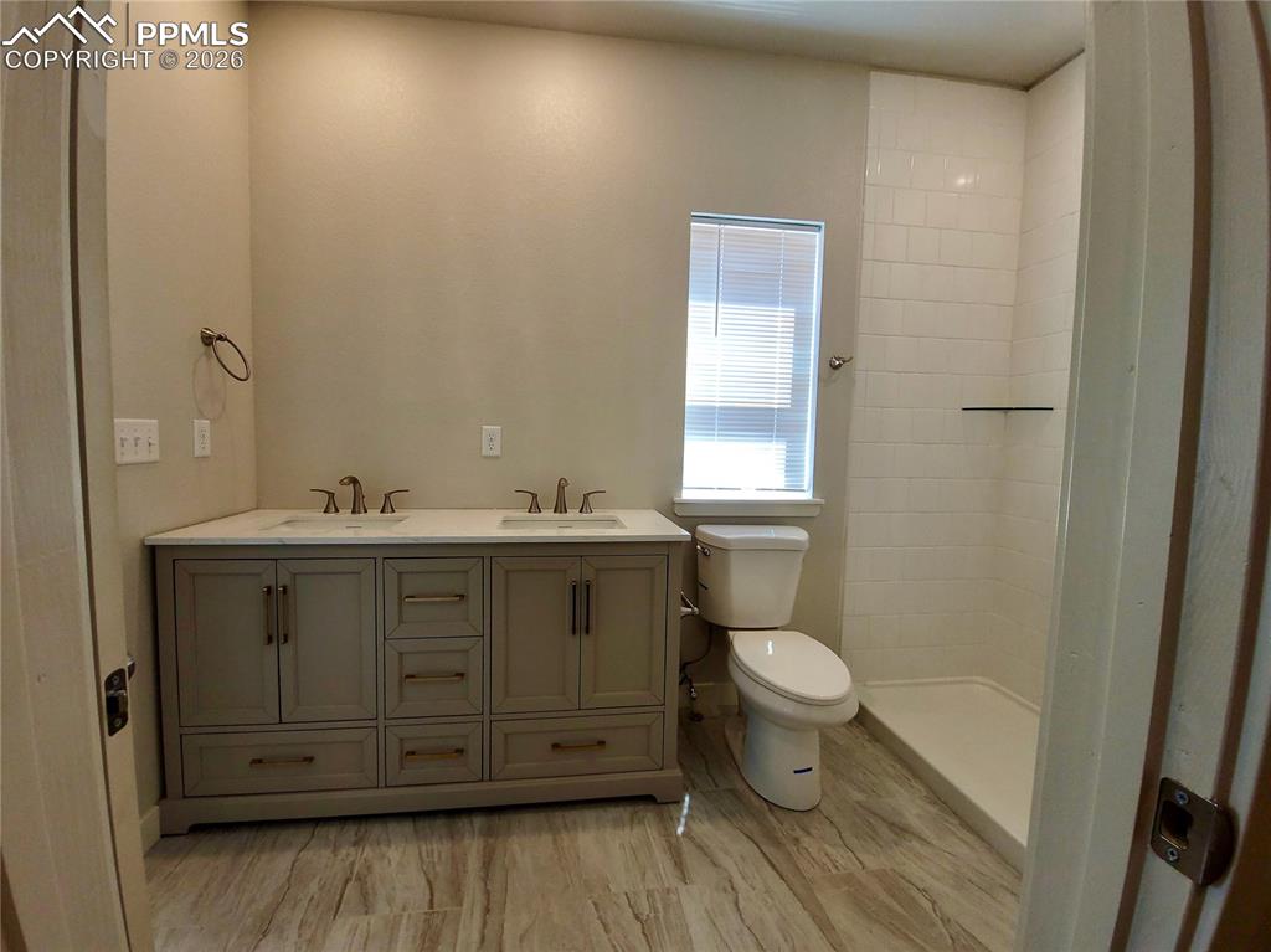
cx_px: 636
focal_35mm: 13
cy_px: 476
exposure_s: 1/60
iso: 50
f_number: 2.2
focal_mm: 1.74
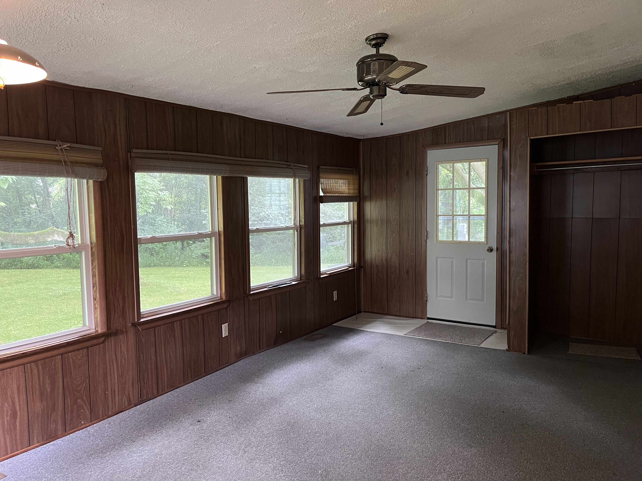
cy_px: 240
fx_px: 482
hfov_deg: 67.3
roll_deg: +0.6
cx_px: 321
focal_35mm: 26
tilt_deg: -5.1
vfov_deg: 53.1
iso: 500
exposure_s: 1/40
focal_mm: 5.1
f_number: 1.6
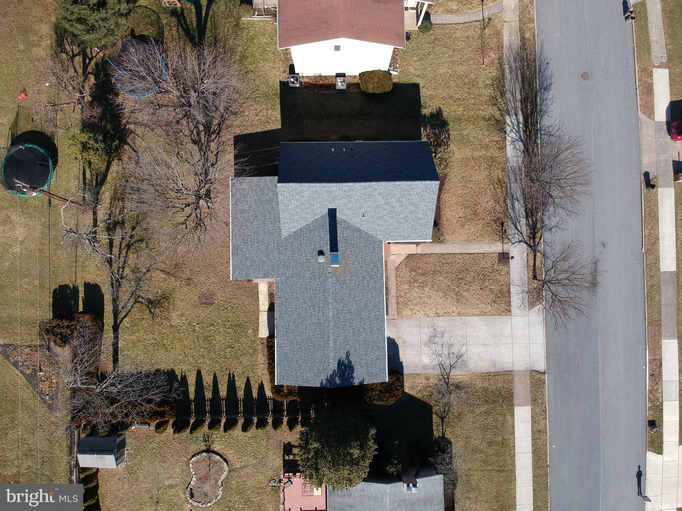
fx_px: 493
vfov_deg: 54.9
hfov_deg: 69.4
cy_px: 256
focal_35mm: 25
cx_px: 341
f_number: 2.6
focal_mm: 4.49
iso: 100
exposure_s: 1/640
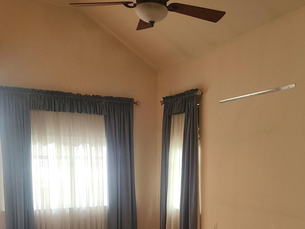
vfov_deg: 32.0
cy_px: 207
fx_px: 379
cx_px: 189
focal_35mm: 43
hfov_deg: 43.5
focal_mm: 5.54
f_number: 1.8
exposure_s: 1/40
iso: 100
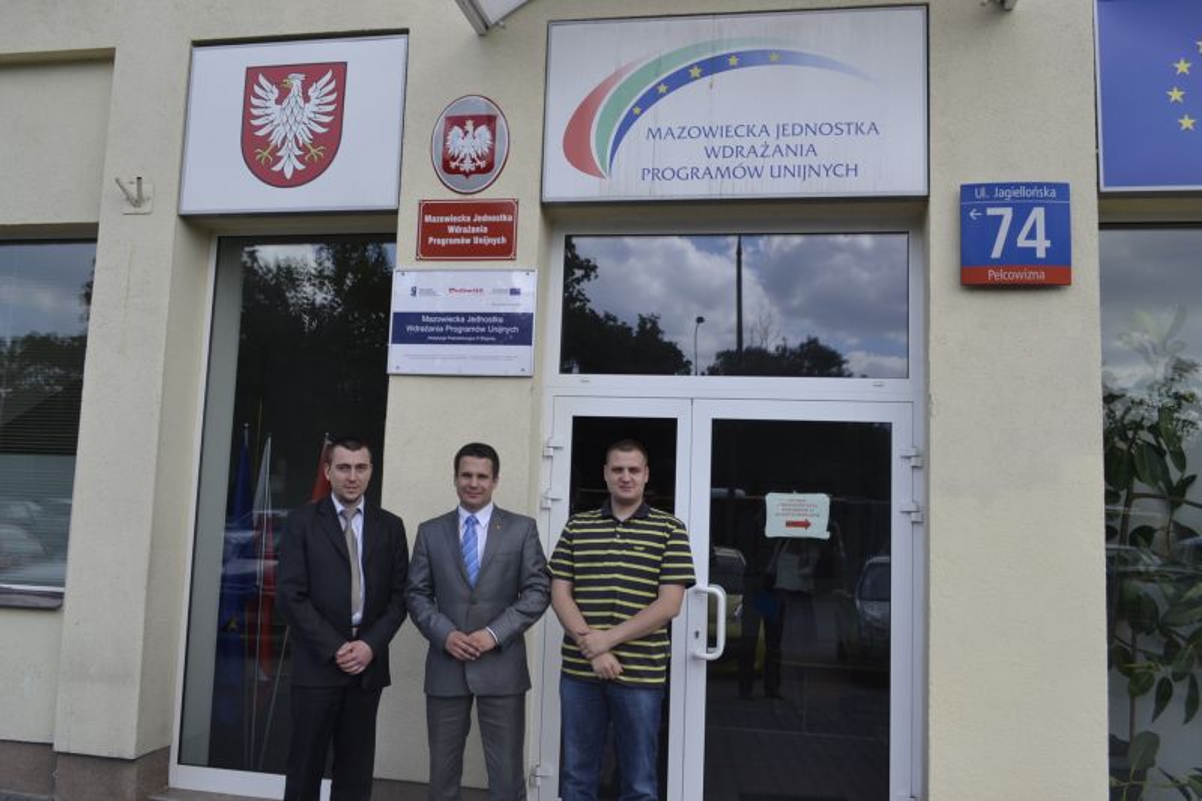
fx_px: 1001
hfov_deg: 61.9
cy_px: 400
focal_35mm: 30
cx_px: 601
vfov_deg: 43.6
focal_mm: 20
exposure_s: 1/200
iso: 100
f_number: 7.1
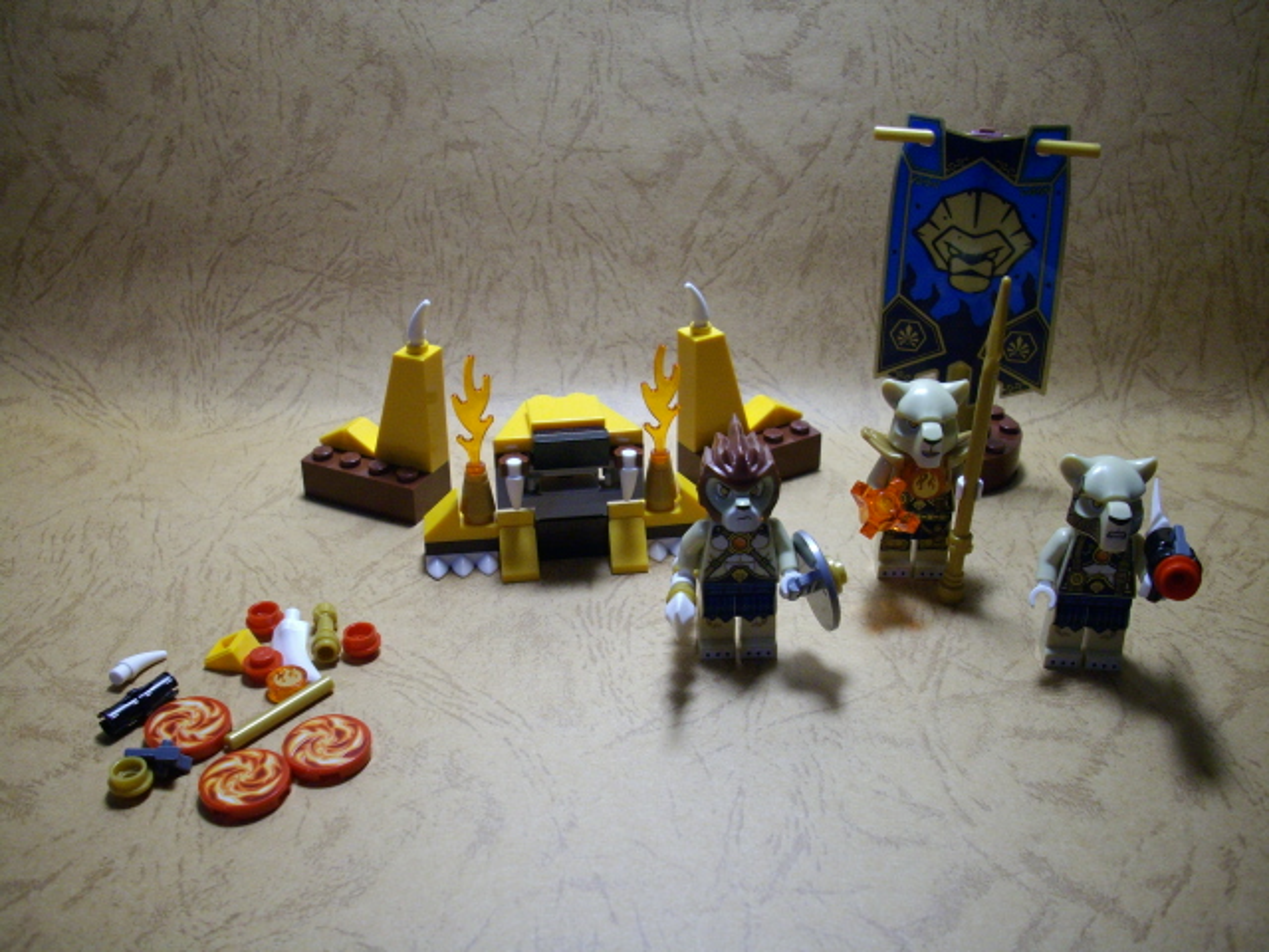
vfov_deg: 38.7
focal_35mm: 37
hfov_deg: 50.1
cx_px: 634
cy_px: 476
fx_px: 1356
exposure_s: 1/50
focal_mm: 6.2
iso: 186
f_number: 2.8
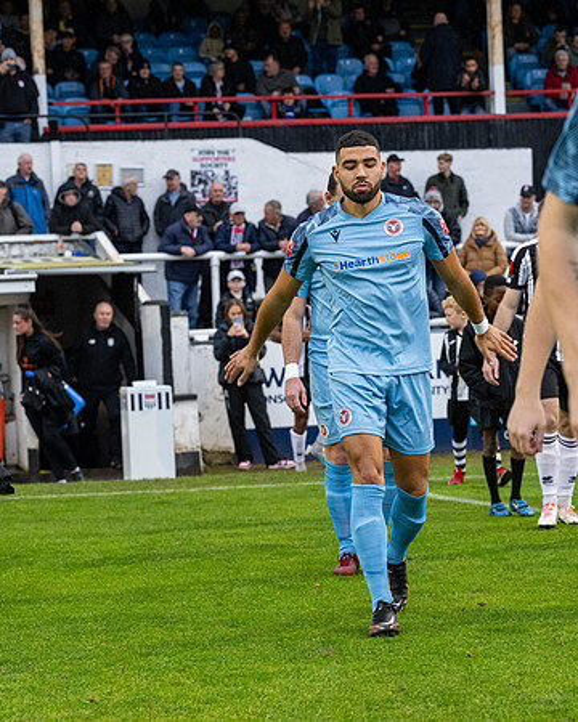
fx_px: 2598
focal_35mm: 121
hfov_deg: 12.7
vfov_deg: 15.8
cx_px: 371
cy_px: 445
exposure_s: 1/400
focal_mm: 70
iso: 2000
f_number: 4
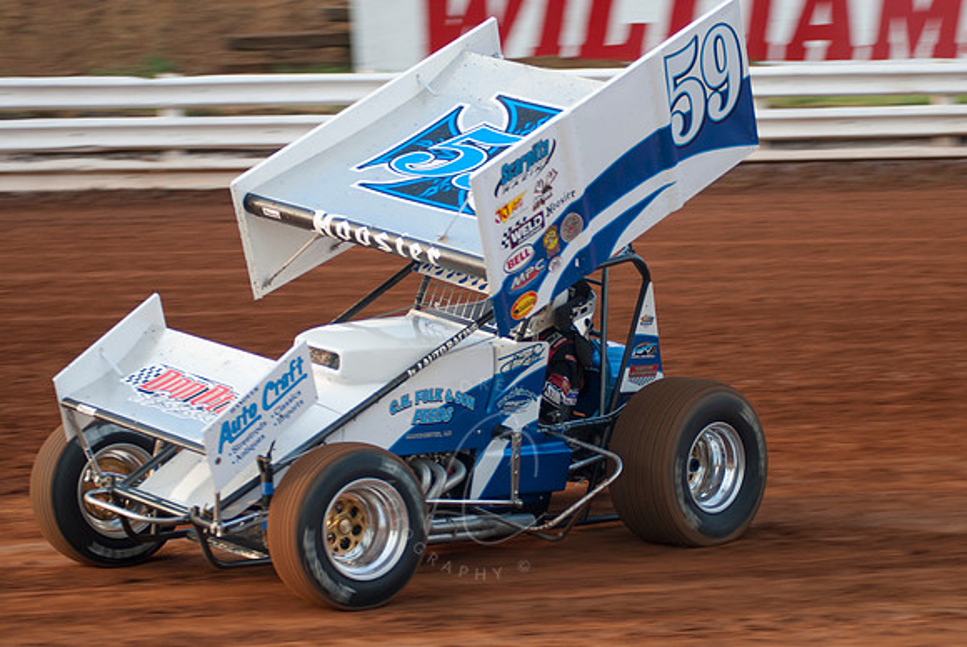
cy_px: 324
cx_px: 484
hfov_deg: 17.0
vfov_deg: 11.4
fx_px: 3227
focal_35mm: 120
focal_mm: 80
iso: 250
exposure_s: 1/500
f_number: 2.8
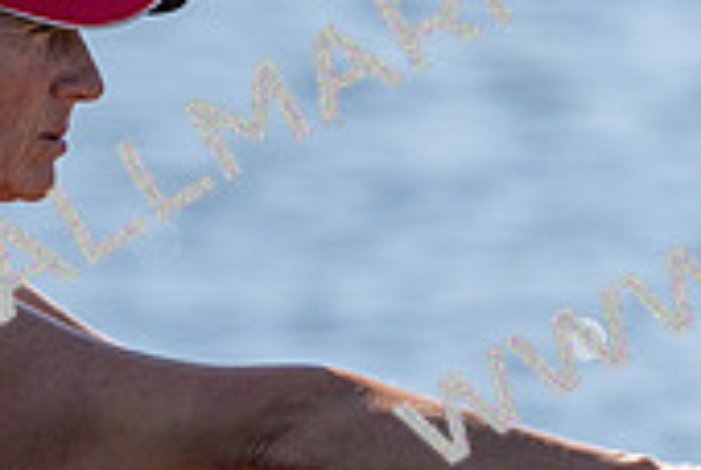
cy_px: 534
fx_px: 29279
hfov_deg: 1.4
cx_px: 95
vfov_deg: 0.9
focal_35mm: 1501
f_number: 6.3
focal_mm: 441
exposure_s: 1/2000
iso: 320
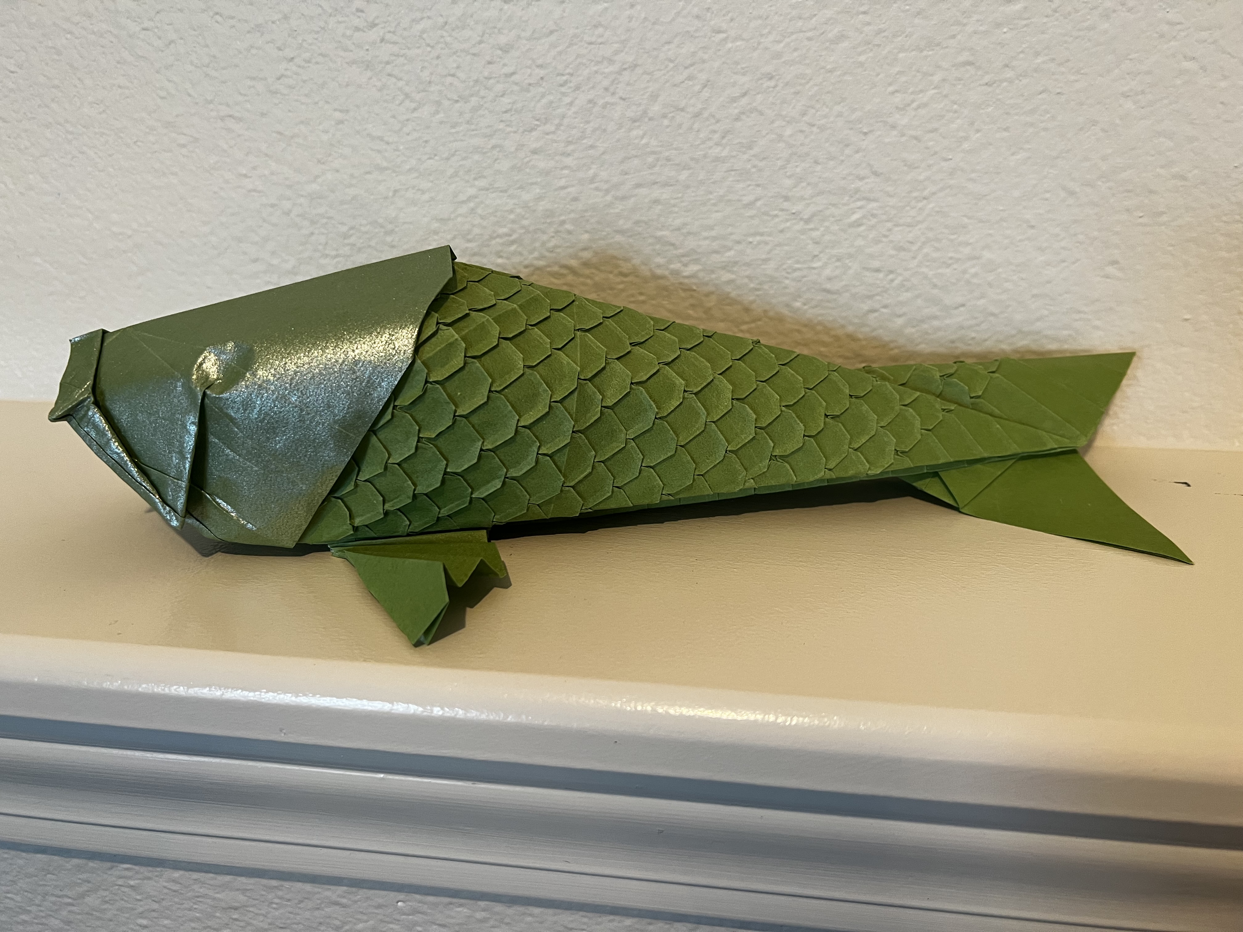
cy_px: 466
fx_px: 934
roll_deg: +1.5
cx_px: 622
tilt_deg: -22.2
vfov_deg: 53.1
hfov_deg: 67.3
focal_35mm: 26
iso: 125
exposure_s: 1/60
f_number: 1.5
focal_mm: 5.7
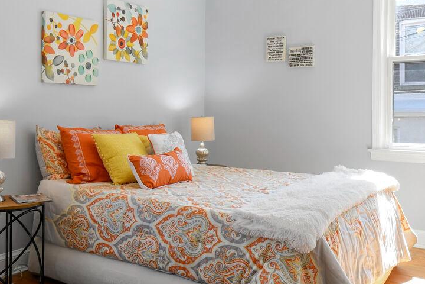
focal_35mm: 36
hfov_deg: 53.0
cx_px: 187
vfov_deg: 36.9
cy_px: 134
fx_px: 425
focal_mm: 10
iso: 200
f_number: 8
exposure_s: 1/30
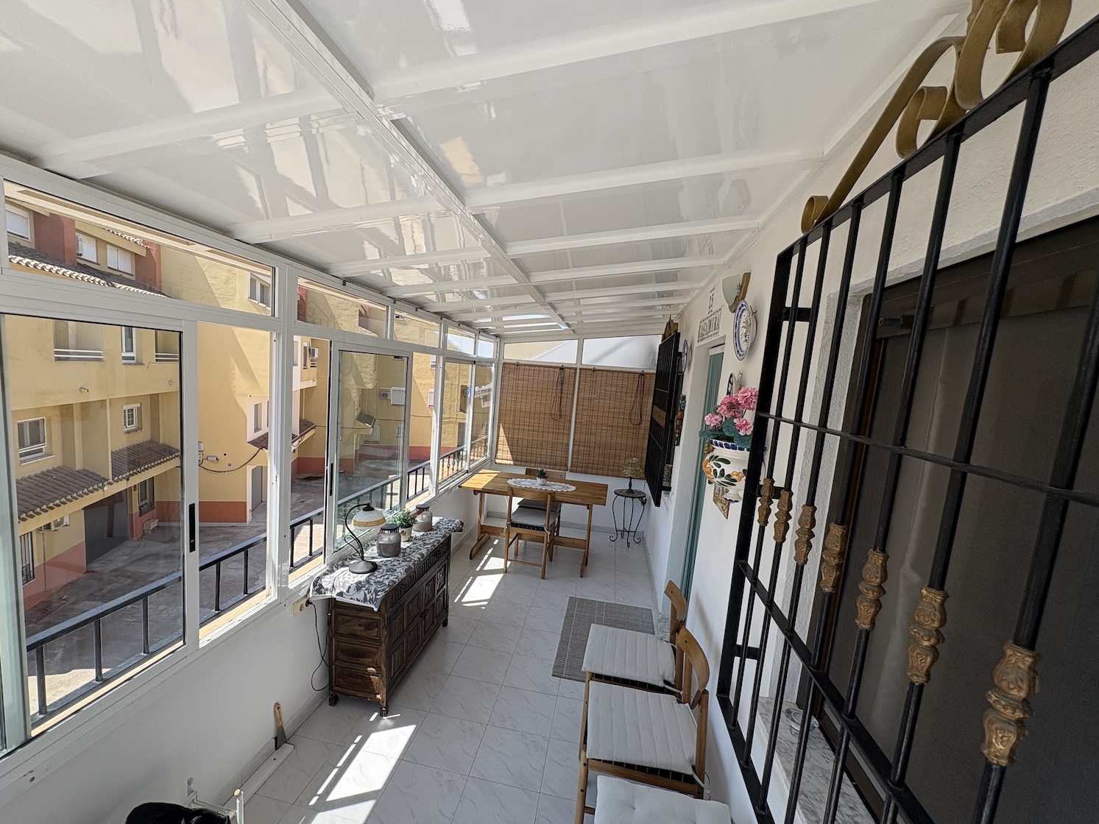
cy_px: 434
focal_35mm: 15
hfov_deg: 98.0
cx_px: 512
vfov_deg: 81.7
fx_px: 476
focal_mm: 2.22
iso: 50
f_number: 2.2
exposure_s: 1/889
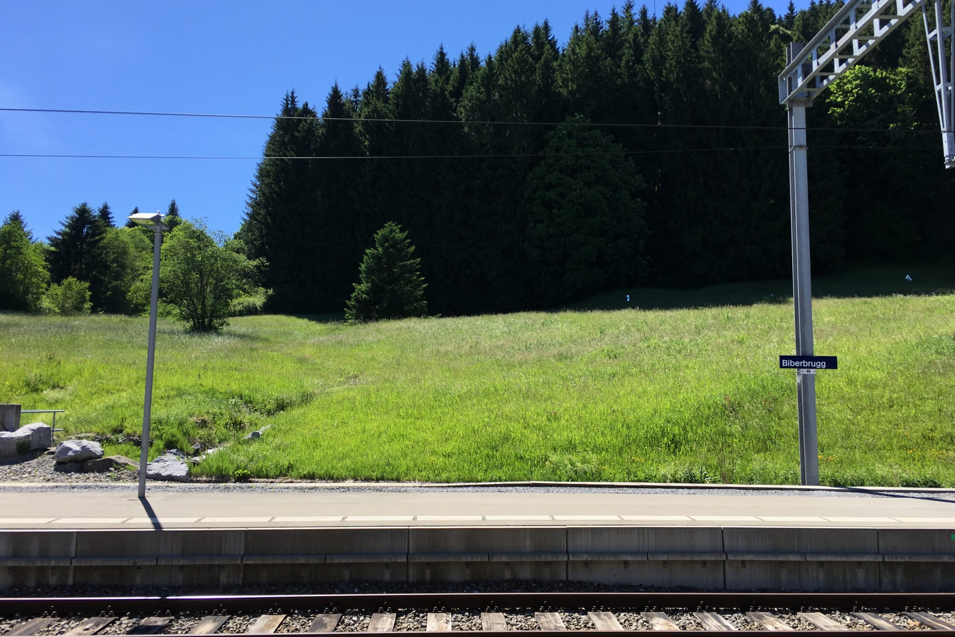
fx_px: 822
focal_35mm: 31
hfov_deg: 60.3
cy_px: 306
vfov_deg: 42.3
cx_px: 487
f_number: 2.2
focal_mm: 4.15
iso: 25
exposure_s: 1/1040
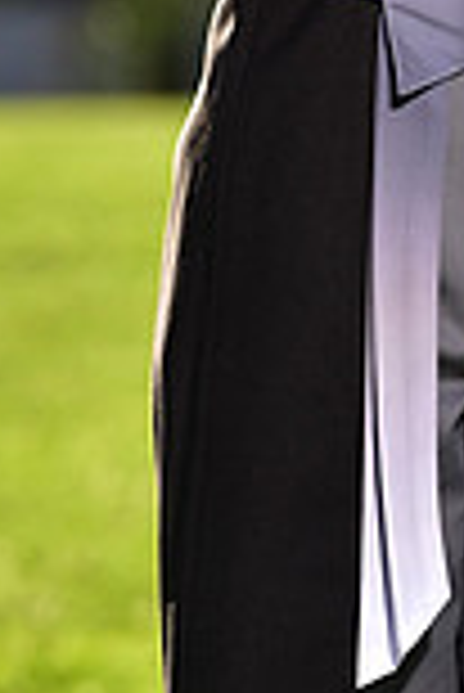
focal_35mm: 754
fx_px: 14544
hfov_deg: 1.8
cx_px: 439
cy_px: -297
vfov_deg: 2.7
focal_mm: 200
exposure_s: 1/250
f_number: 5.6
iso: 80
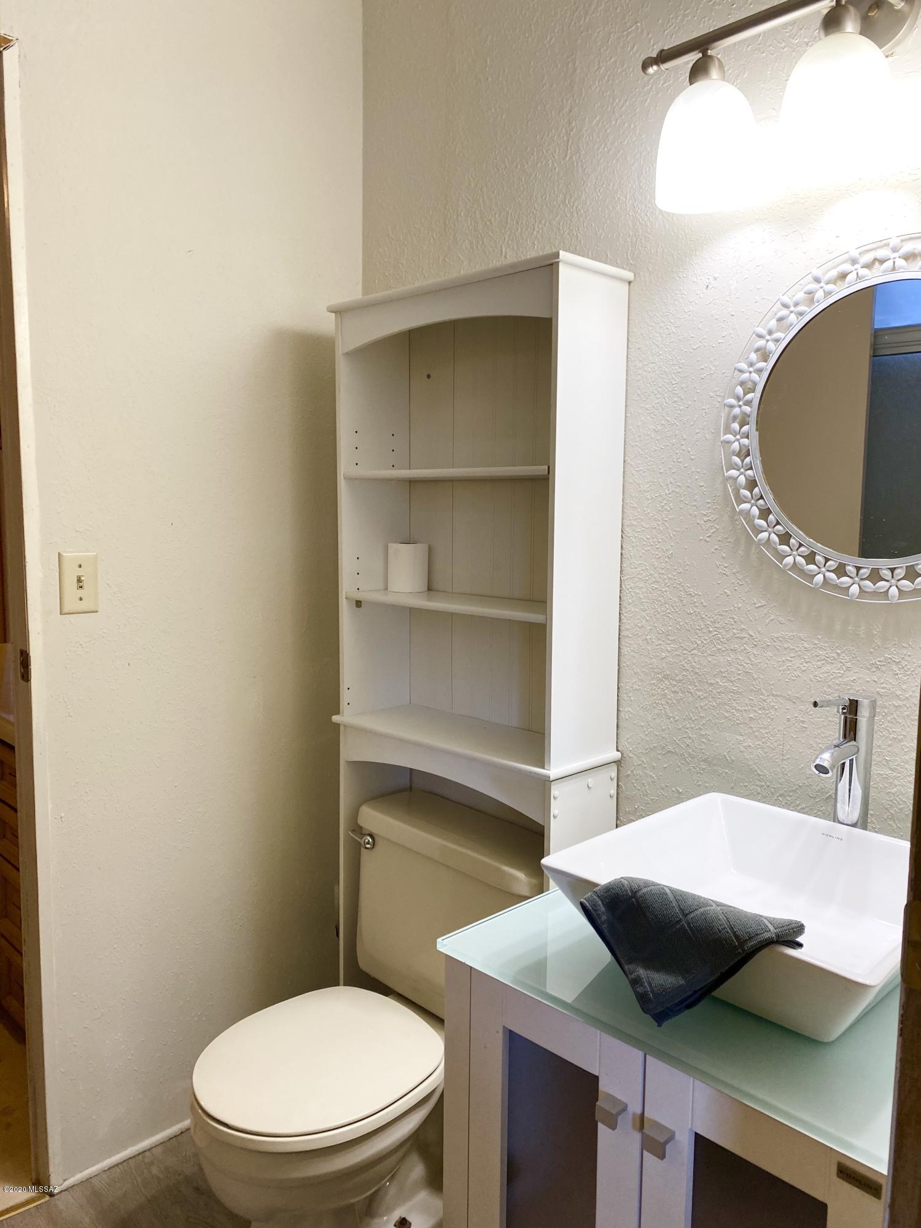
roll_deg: -0.5
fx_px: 922
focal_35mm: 26
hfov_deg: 53.1
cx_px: 460
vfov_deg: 67.3
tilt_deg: -6.1
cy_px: 614
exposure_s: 1/120
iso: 100
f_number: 1.8
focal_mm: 4.25
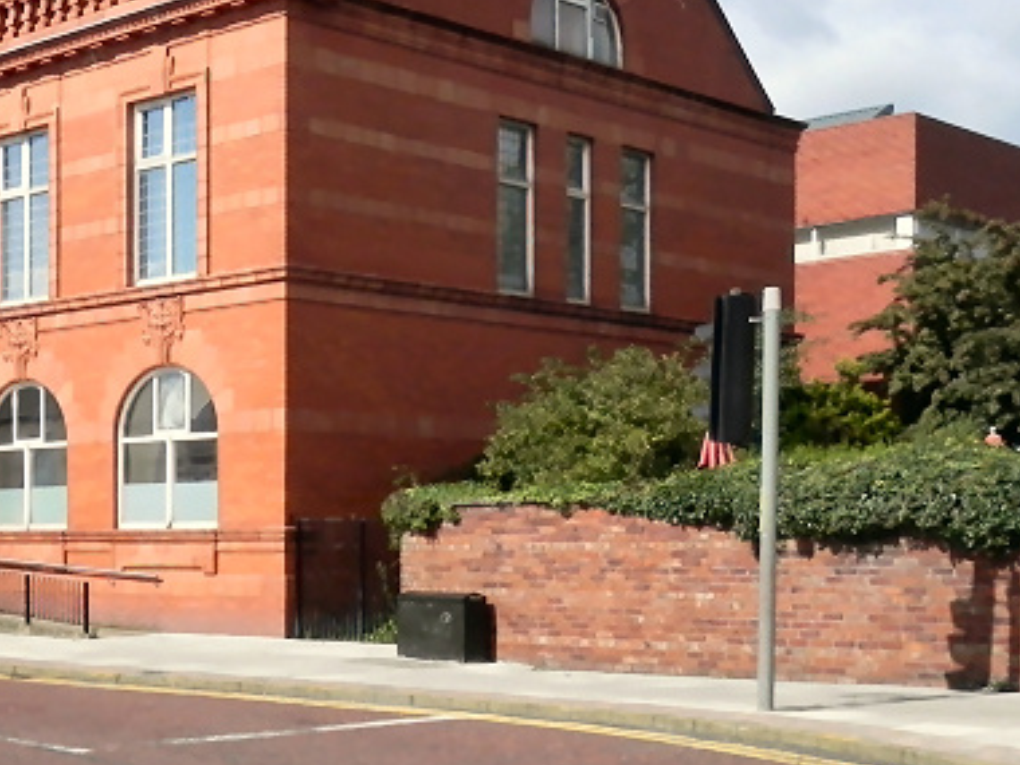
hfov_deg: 30.4
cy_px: 169
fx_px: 1797
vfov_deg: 23.7
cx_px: 113
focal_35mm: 61
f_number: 8
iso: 160
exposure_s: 1/430
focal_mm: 5.2
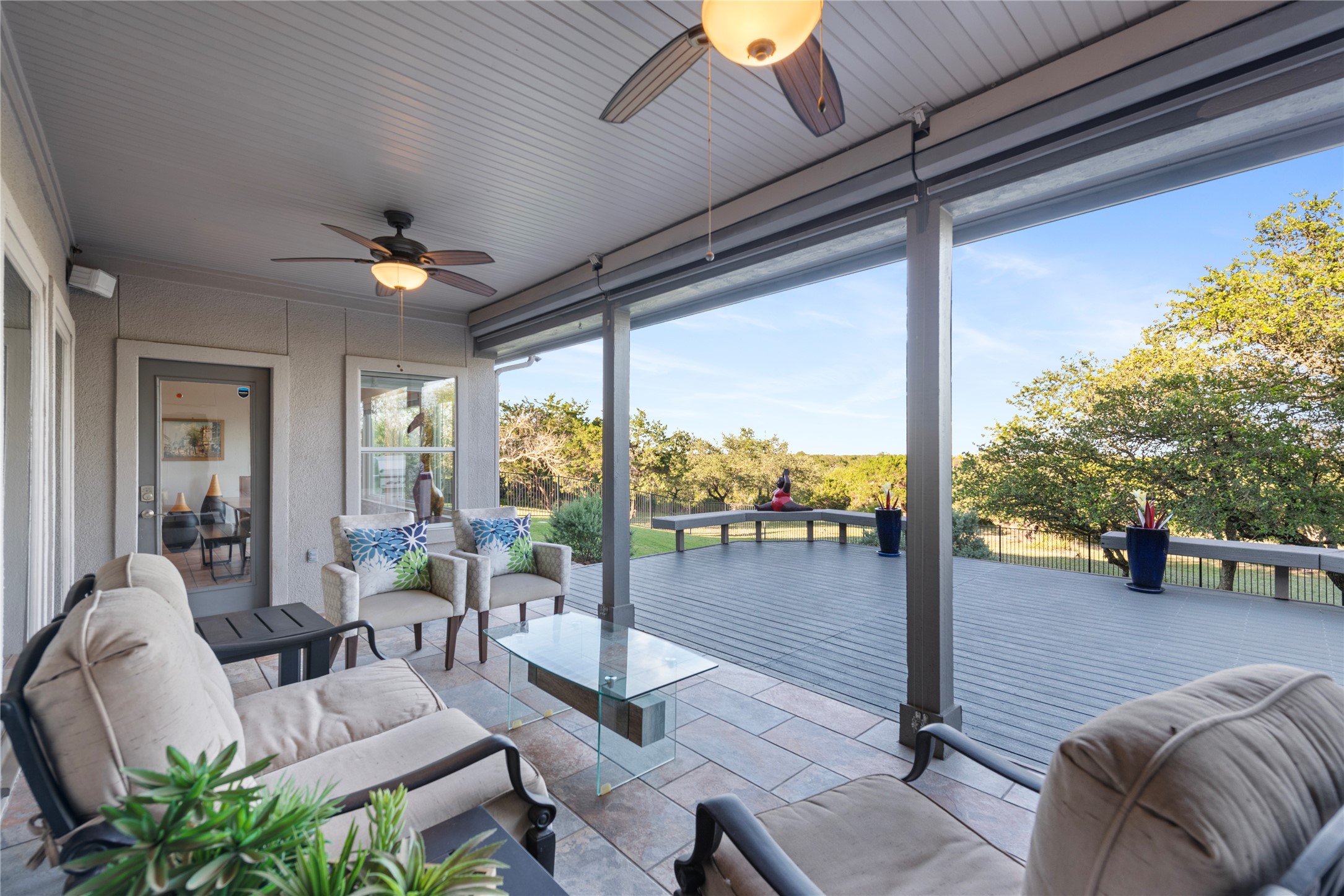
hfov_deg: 100.4
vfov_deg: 77.4
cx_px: 672
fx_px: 560
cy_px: 448
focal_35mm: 15
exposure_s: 1/13
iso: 400
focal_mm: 15
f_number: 8
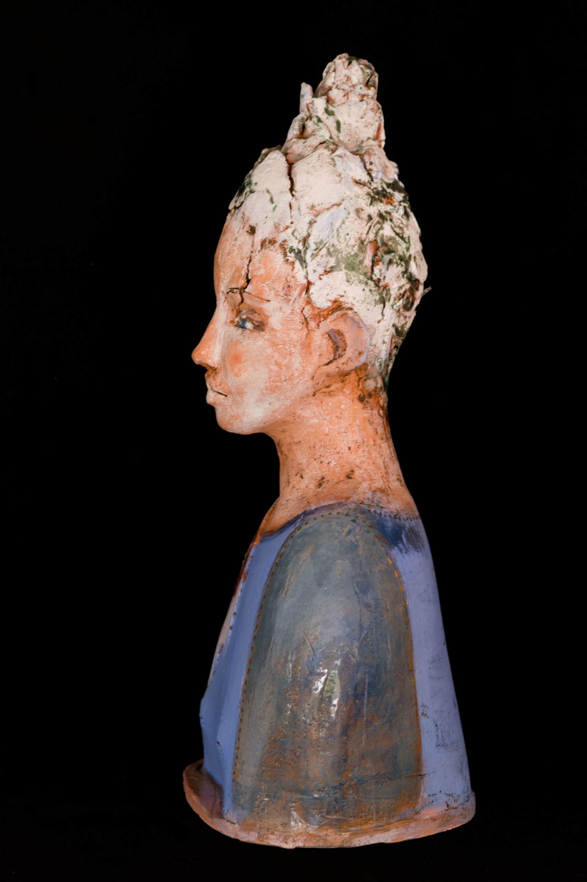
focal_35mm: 210
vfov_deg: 9.8
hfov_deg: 6.5
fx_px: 5144
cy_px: 441
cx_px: 294
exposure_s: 1/10
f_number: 10
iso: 800
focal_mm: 210
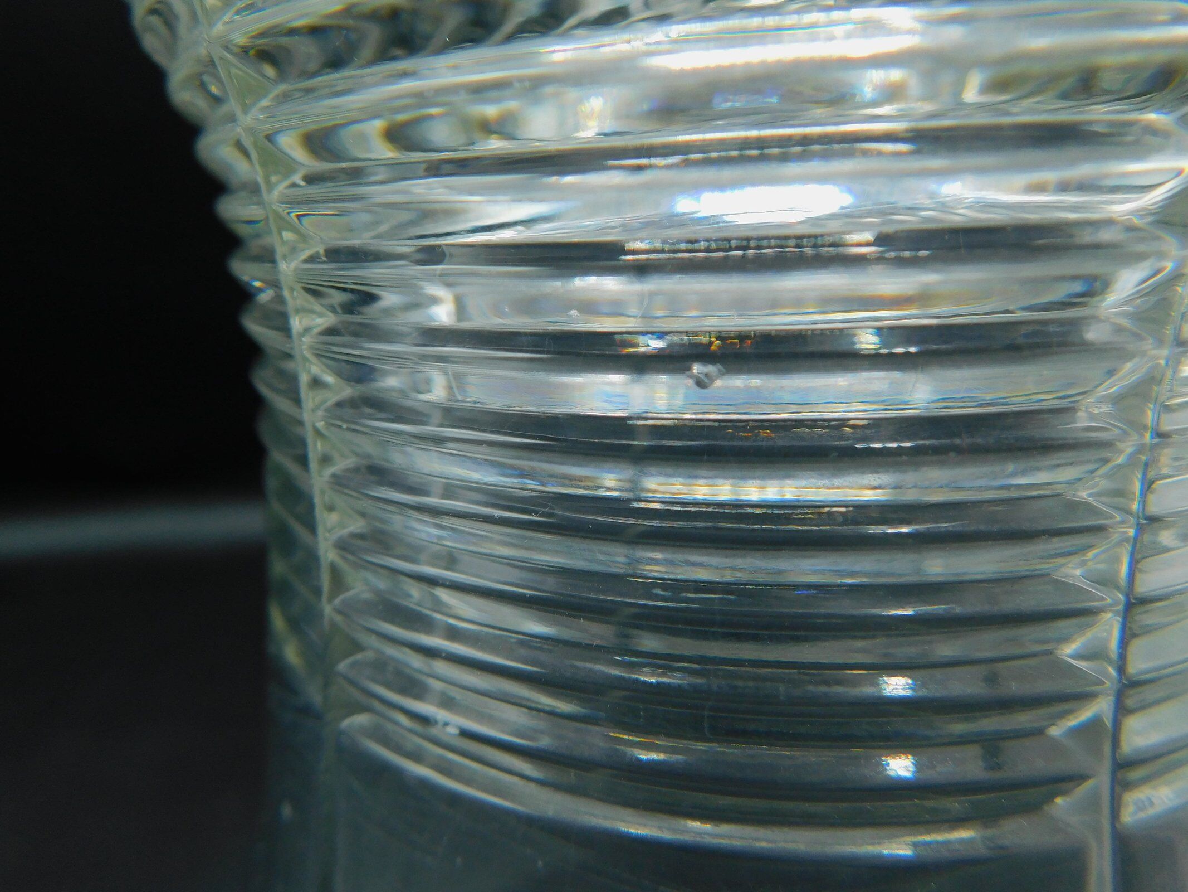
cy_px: 446
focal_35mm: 23
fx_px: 789
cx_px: 594
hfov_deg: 73.9
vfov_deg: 58.9
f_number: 3
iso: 125
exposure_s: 1/125
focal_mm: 4
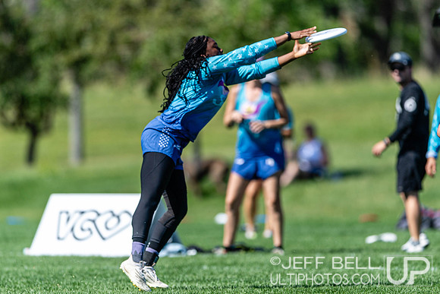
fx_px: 7906
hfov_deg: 3.2
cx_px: 220
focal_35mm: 647
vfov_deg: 2.1
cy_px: 140
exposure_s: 1/2500
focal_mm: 400
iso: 100
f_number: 2.8
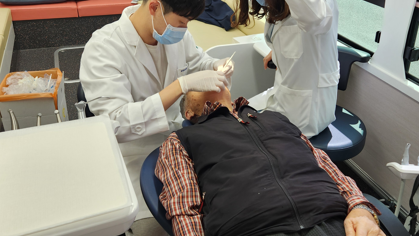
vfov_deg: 32.7
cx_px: 242
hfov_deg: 55.1
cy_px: 87
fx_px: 400
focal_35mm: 36
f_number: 1.8
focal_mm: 5.4
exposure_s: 1/180
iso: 80
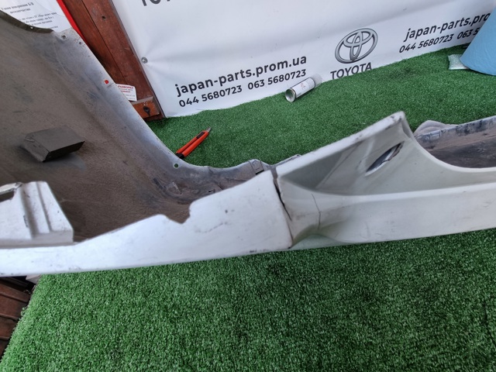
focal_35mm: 13
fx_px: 186
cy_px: 186
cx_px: 248
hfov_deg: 106.2
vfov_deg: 89.9
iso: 80
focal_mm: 2.2
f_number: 2.2
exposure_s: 1/100
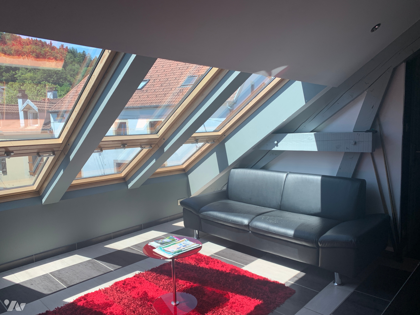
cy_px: 158
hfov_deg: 67.3
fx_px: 315
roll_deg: +1.8
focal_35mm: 26
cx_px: 210
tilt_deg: -6.0
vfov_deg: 53.1
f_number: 1.8
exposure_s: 1/315
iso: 25
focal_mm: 4.25
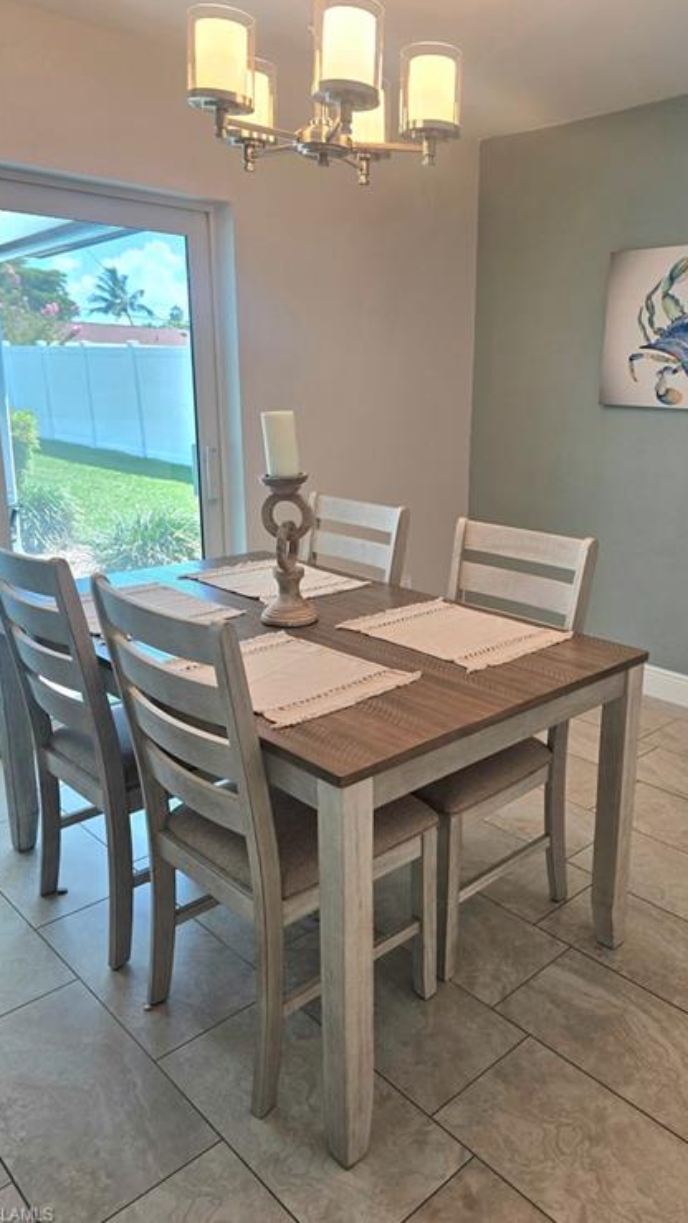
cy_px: 592
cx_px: 438
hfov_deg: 43.9
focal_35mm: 26
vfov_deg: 71.9
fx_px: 844
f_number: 1.7
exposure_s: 1/120
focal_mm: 6.3
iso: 40
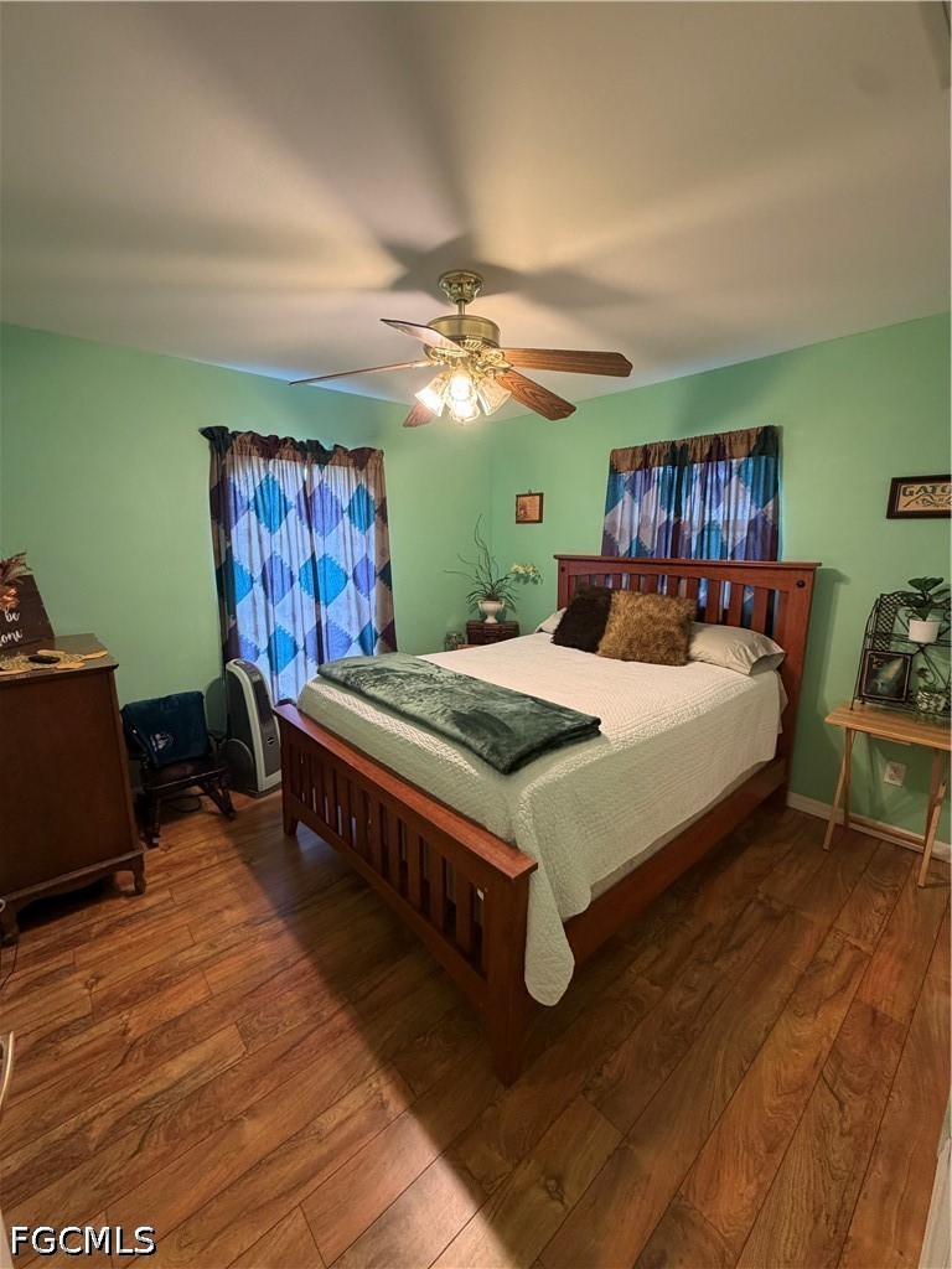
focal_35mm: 14
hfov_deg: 85.7
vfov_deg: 102.1
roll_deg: -0.2
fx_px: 513
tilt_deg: -10.9
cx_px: 476
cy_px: 634
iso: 320
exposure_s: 1/60
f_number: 2.2
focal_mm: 2.22
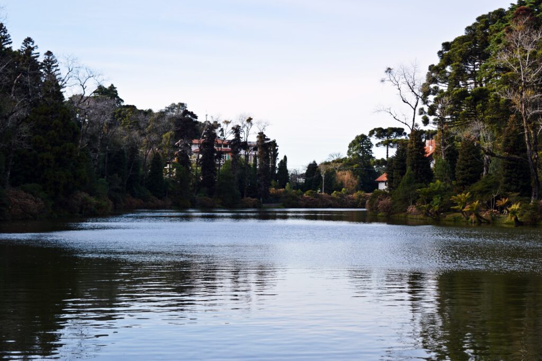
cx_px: 271
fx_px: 1083
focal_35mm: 72
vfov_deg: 18.9
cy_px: 180
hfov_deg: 28.1
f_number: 7.1
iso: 100
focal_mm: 48
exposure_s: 1/200
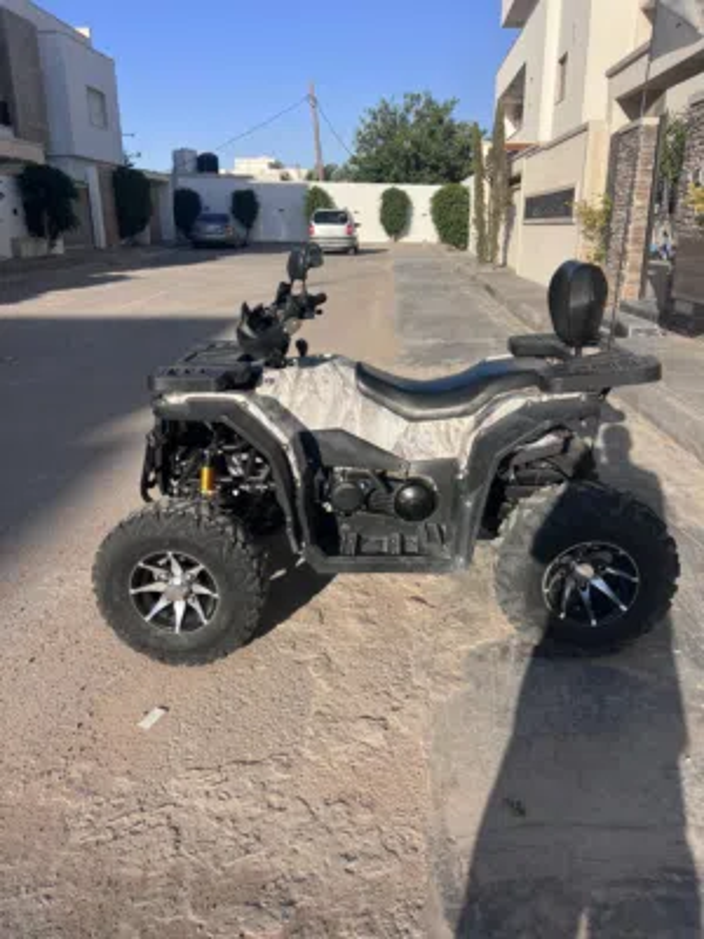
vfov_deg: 67.3
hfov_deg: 53.1
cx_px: 352
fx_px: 705
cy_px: 470
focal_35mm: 26
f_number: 1.5
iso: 50
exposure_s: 1/3968
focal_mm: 5.7
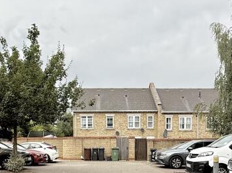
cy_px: 155
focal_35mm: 41
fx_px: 275
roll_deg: -0.2
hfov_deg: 45.8
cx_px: 109
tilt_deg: -1.1
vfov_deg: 33.3
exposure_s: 1/694
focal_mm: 2.22
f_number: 2.2
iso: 50
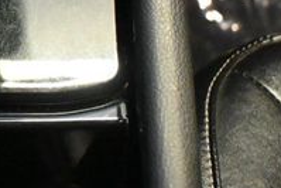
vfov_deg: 8.1
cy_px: -41
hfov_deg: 11.7
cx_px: -143
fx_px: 1317
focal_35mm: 169
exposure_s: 1/60
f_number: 5.3
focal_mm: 35
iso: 12800
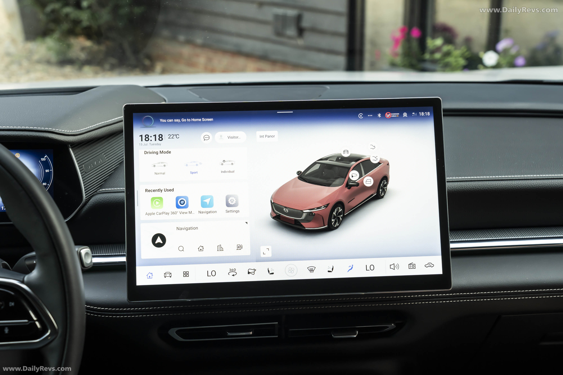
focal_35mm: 56
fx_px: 876
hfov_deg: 35.6
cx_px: 282
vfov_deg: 24.2
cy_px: 188
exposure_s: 1/30
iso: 50
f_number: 7.1
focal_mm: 56
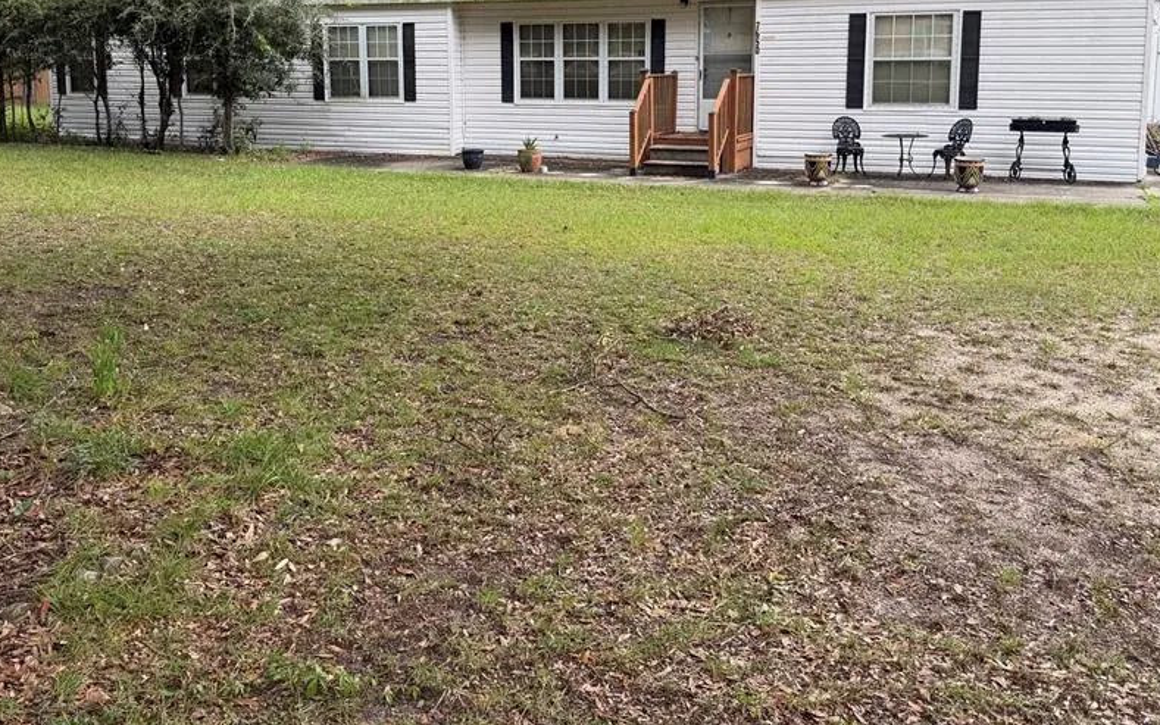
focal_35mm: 33
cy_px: 185
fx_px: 1043
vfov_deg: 37.4
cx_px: 556
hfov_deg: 58.1
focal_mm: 6.76
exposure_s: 1/878
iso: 100
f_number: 1.78
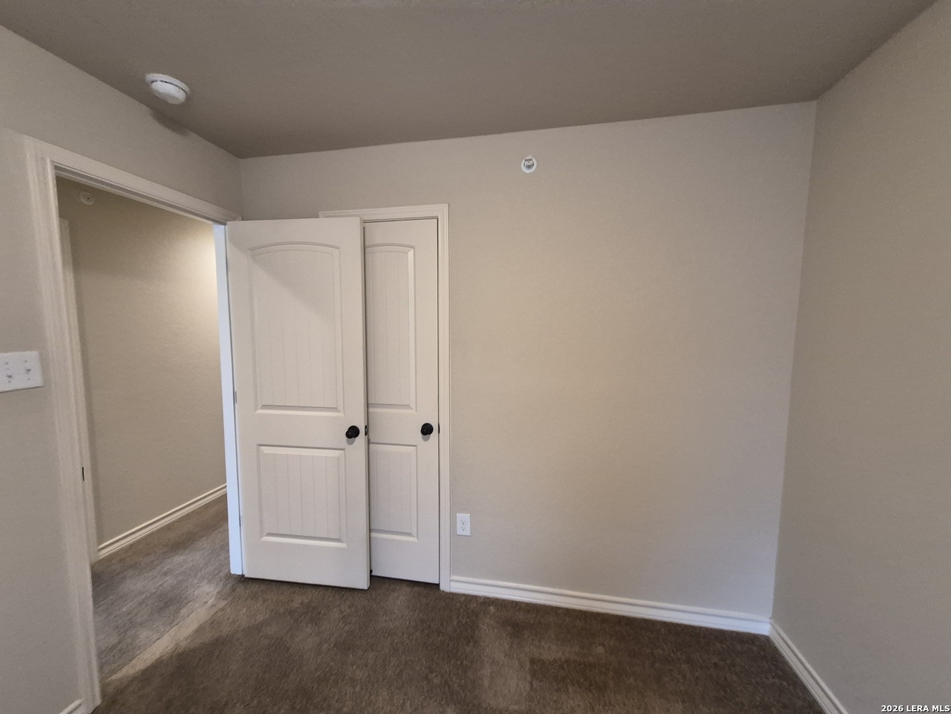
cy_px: 357
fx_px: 357
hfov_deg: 106.2
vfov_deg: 89.9
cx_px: 476
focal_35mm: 13
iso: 500
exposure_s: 1/60
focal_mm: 1.74
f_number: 2.2
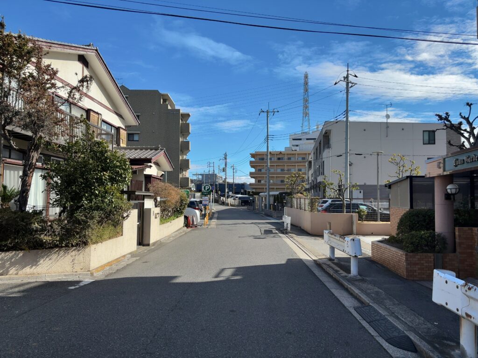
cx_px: 239
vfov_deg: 53.1
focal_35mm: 26
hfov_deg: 67.3
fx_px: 359
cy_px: 179
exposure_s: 1/2710
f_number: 1.6
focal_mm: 5.96
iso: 50
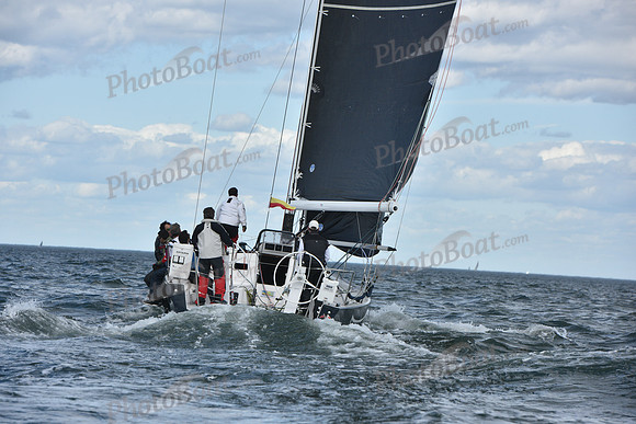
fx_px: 3181
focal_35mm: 180
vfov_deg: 7.6
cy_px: 212
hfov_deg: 11.4
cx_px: 318
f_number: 8
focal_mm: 180
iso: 320
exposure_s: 1/1000
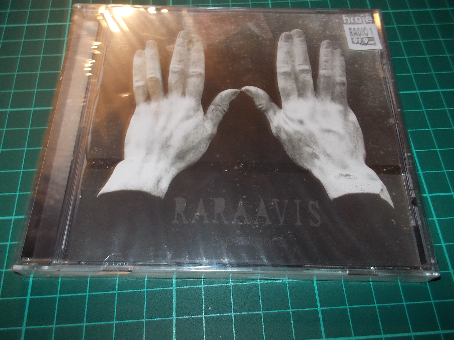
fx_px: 380
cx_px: 227
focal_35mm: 29
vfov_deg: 48.2
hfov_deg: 61.7
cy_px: 170
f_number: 3.3
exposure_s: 1/30
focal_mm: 4.1
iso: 200
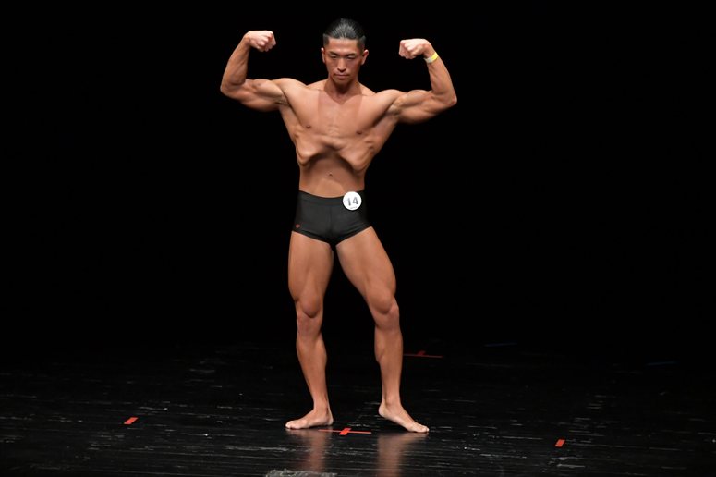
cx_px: 358
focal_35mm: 285
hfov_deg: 7.2
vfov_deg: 4.8
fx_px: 5666
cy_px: 238
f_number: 5.6
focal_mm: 190
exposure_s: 1/400
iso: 3200
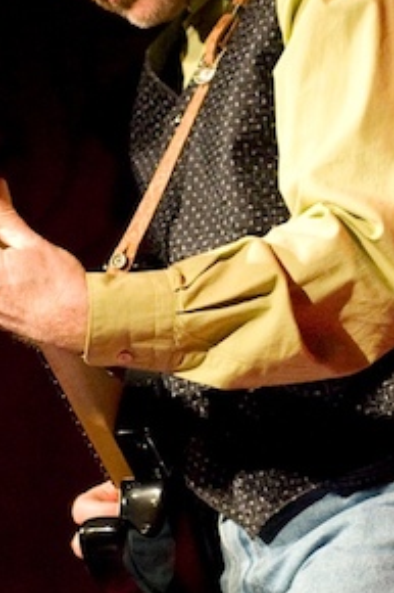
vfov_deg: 16.4
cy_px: 274
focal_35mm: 125
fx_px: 2054
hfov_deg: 11.0
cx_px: 161
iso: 5000
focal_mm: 66
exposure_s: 1/125
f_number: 2.8
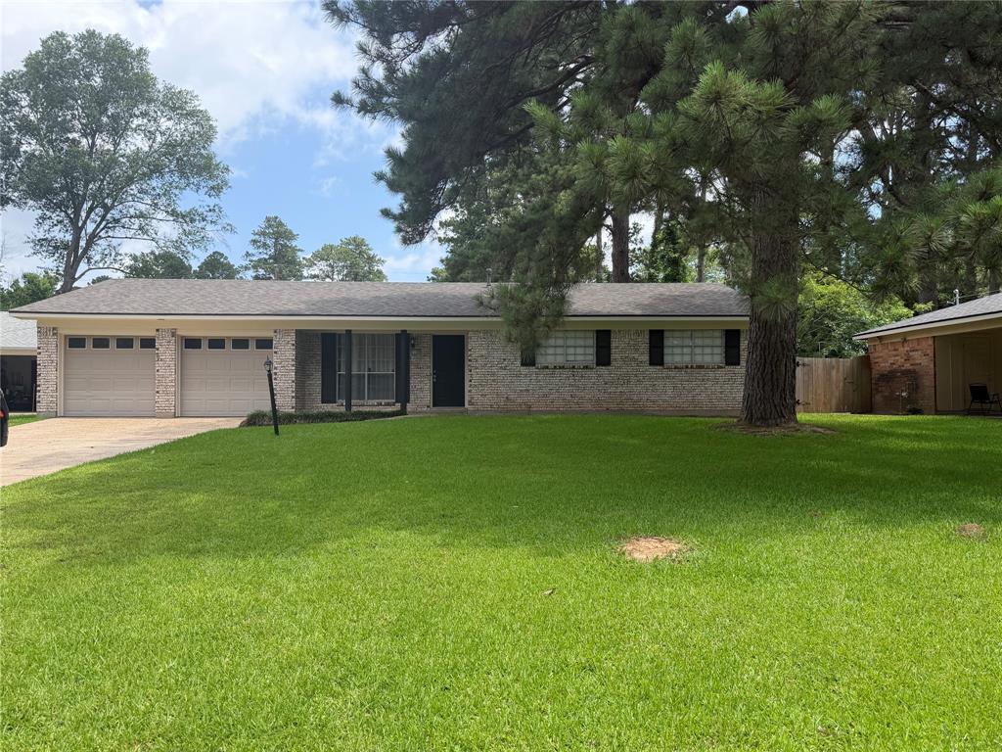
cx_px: 501
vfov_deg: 56.8
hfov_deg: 71.6
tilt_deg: +2.1
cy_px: 376
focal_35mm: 24
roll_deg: +0.0
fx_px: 695
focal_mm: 6.76
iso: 100
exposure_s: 1/2169
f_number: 1.78
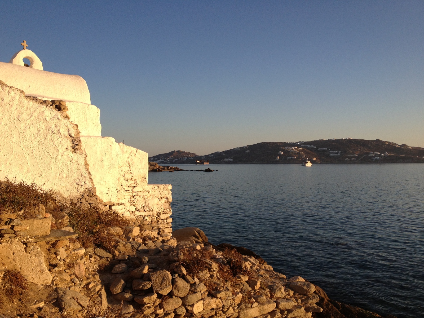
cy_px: 159
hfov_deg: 52.6
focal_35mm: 35
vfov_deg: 40.7
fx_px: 429
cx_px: 212
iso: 50
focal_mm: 4.28
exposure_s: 1/1082
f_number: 2.4
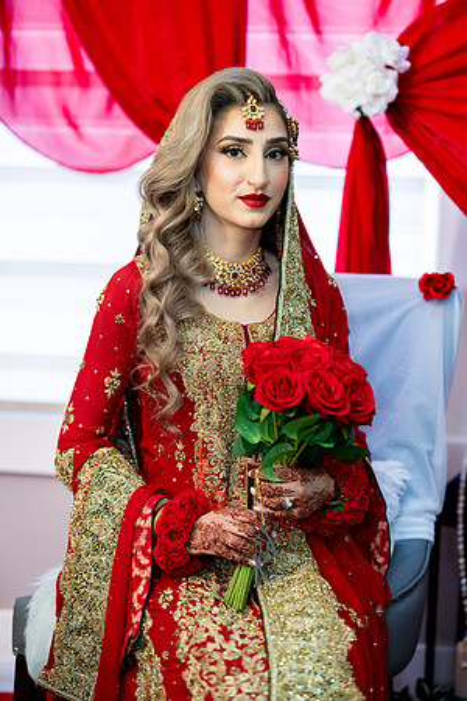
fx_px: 1440
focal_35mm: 74
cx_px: 234
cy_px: 350
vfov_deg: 27.3
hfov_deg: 18.4
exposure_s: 1/200
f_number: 2
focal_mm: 74
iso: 1000
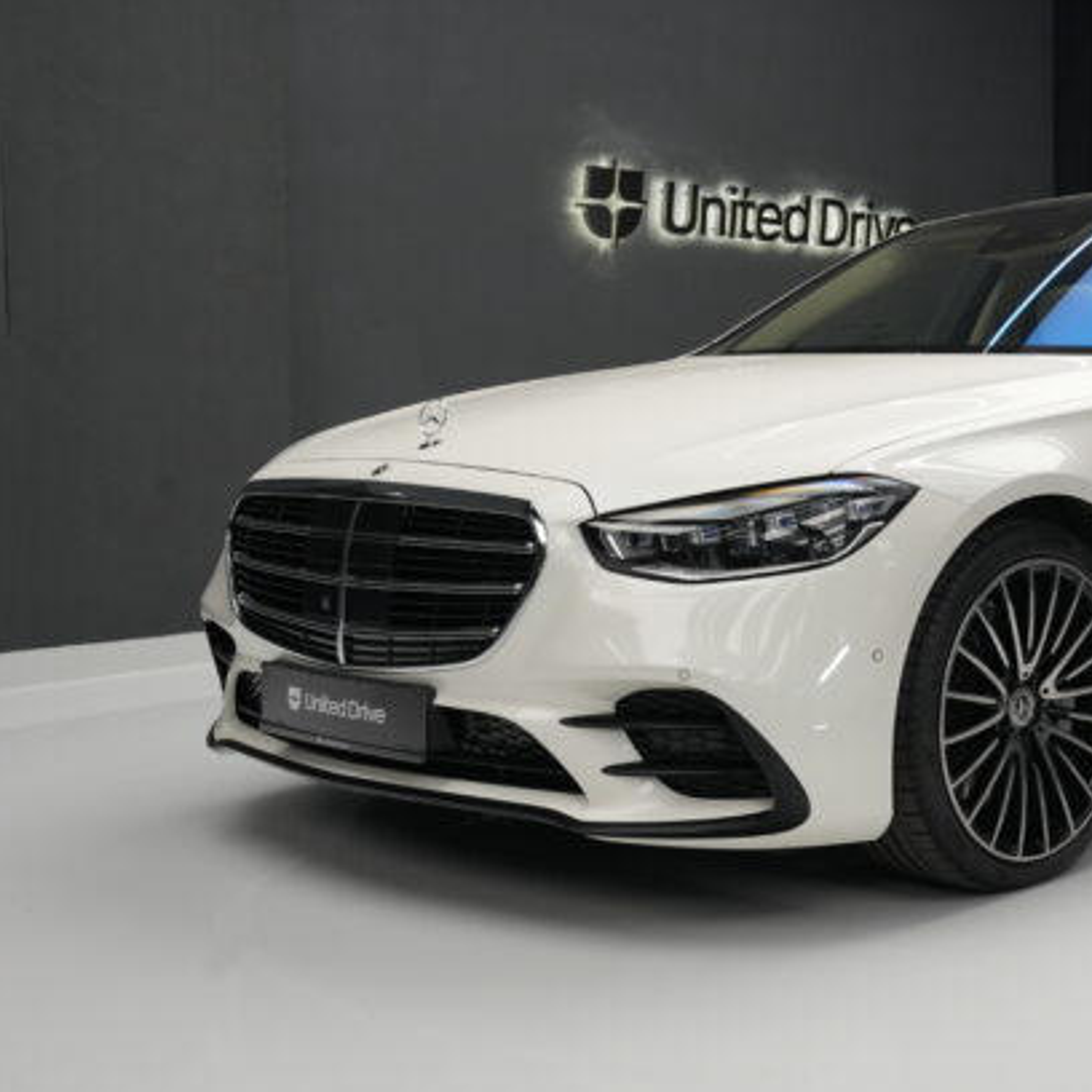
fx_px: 1999
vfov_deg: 30.5
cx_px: 996
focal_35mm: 56
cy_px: 506
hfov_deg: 29.2
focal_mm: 35
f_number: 7.1
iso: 1600
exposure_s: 1/40
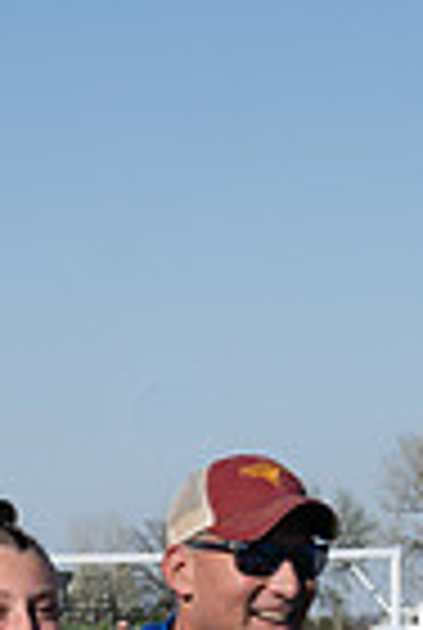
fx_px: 4069
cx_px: -262
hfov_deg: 5.9
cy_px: 937
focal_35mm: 232
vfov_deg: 8.7
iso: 100
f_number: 8
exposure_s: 1/400
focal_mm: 31
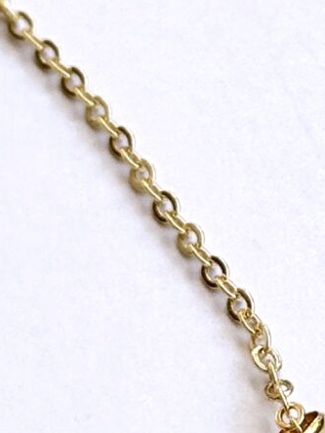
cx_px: 361
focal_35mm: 277
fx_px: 3468
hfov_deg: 5.3
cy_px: 96
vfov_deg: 7.1
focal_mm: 6.76
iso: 64
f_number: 1.78
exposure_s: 1/939
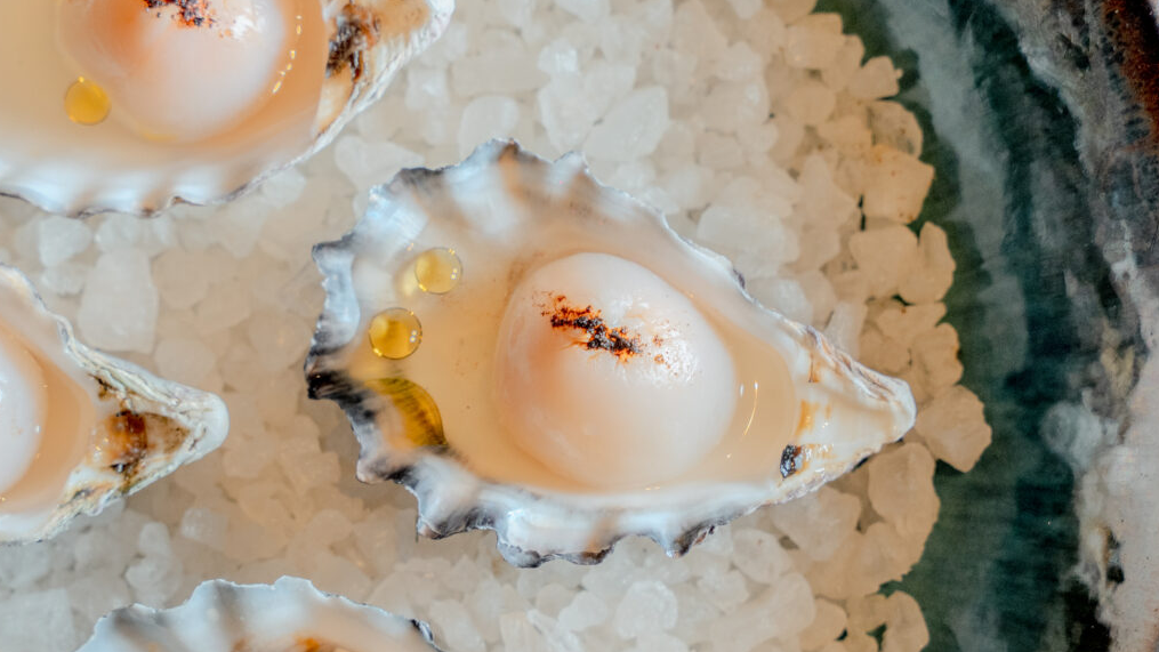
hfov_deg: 19.3
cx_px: 578
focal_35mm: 111
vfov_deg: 10.9
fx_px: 3411
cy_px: 332
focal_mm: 70
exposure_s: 1/60
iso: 1000
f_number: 6.3
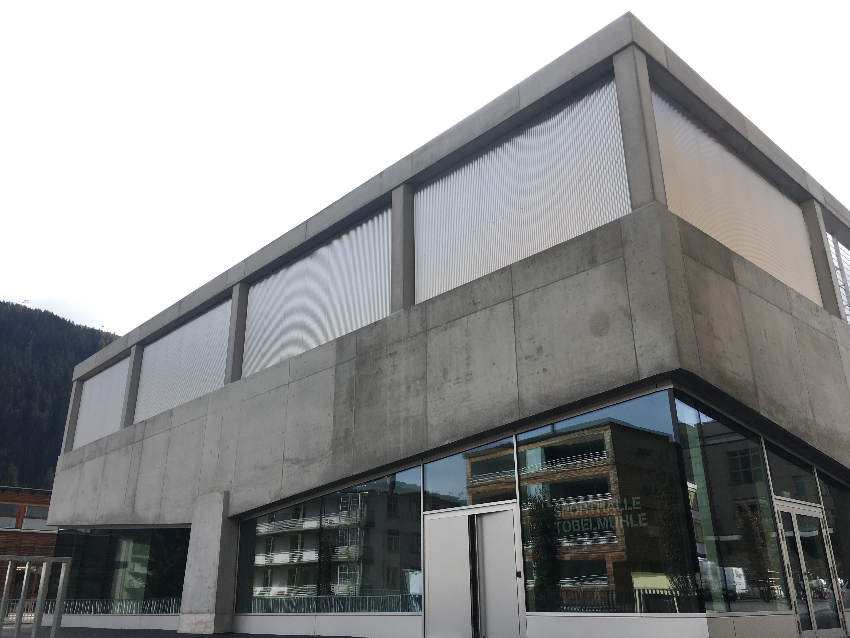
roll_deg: +1.8
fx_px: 712
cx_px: 425
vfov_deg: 48.2
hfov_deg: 61.7
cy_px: 319
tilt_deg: +22.6
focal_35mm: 29
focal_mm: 4.15
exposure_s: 1/1115
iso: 25
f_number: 2.2
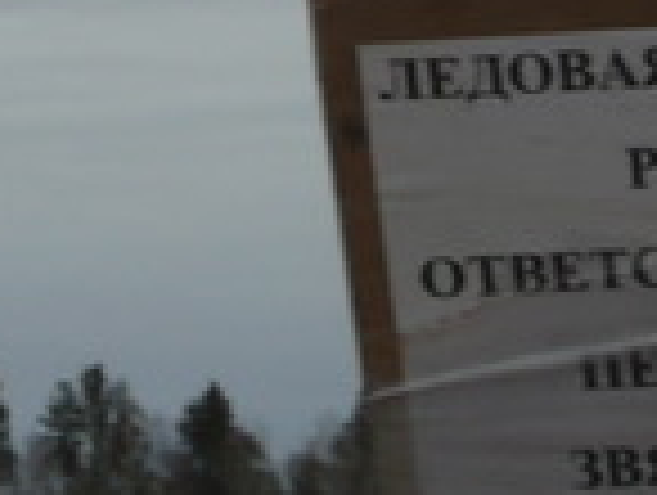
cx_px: 688
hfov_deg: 5.4
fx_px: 6996
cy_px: -286
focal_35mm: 368
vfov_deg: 4.0
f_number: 4.6
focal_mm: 12.7
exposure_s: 1/125
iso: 100
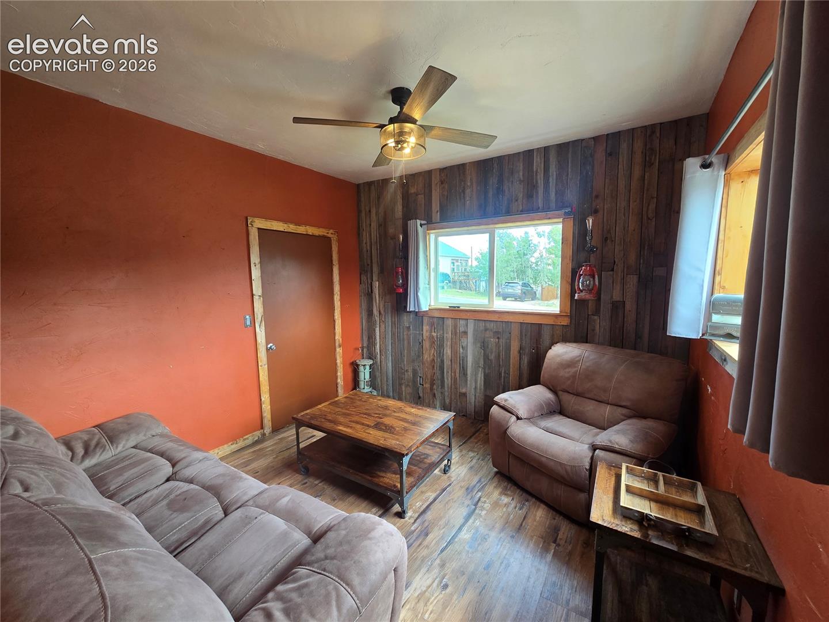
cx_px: 414
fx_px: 311
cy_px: 311
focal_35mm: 13
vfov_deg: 89.9
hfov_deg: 106.2
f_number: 2.2
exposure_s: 1/60
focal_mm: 2.2
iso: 100
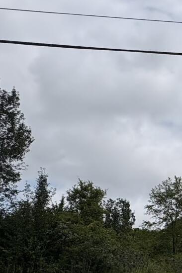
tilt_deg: +14.4
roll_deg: +0.7
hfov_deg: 21.6
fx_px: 402
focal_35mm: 53
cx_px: 270
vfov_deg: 36.6
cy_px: 208
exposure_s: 1/4630
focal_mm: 2.22
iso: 50
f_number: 2.2
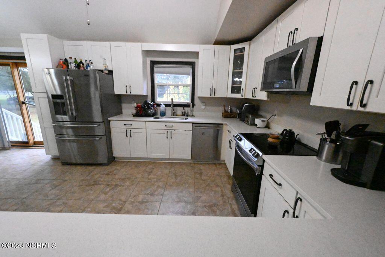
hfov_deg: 104.2
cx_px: 192
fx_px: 150
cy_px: 128
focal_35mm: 14
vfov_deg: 81.2
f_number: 10
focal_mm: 14
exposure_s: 1/400
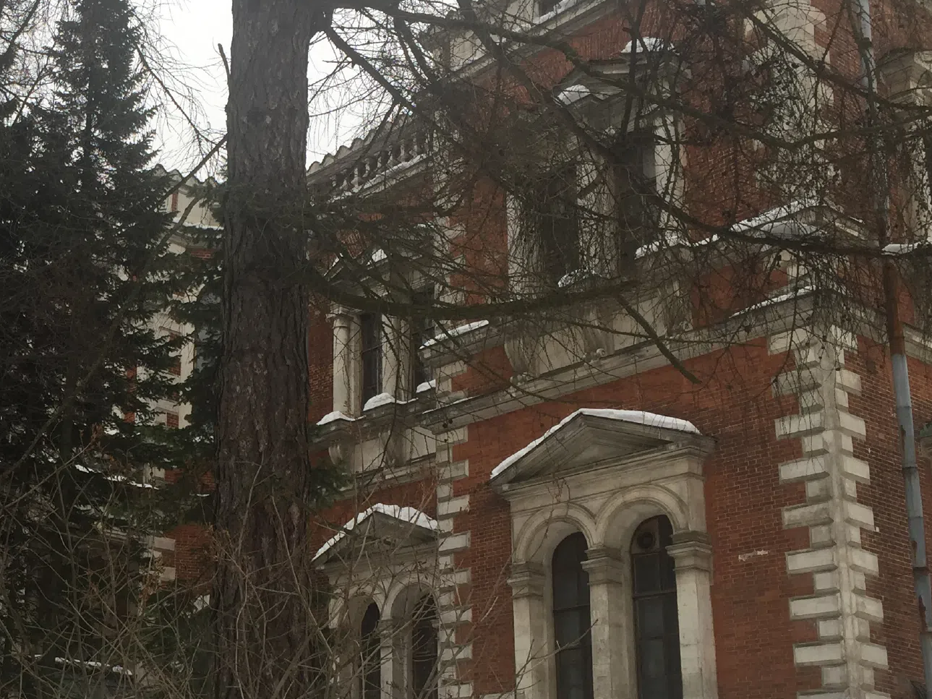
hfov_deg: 33.4
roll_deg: -4.4
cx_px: 69
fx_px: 1454
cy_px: 480
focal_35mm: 54
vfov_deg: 26.8
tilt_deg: +16.6
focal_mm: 4.15
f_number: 2.2
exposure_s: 1/408
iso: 32
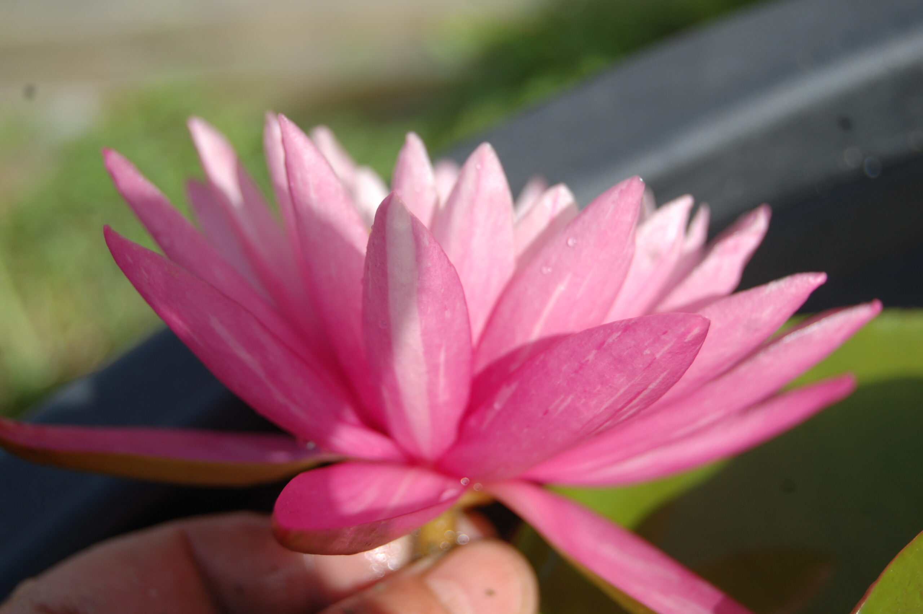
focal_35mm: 72
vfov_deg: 18.9
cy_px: 307
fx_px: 1844
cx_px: 462
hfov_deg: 28.1
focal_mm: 48
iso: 200
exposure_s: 1/800
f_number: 5.6
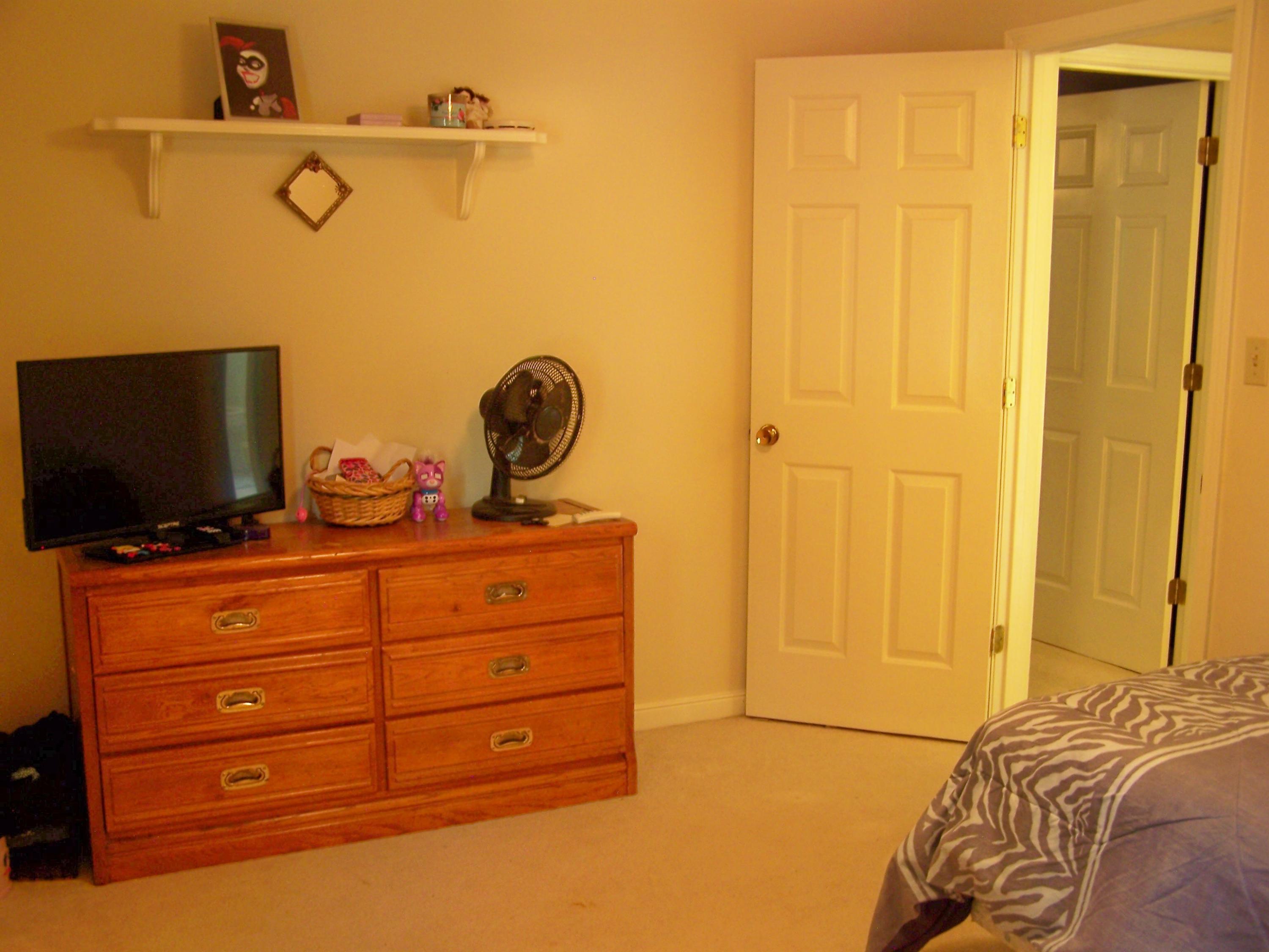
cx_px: 634
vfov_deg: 37.7
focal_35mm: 38
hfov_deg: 49.0
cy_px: 476
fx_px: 1393
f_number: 2.8
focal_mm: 6.3
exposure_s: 1/2
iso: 64
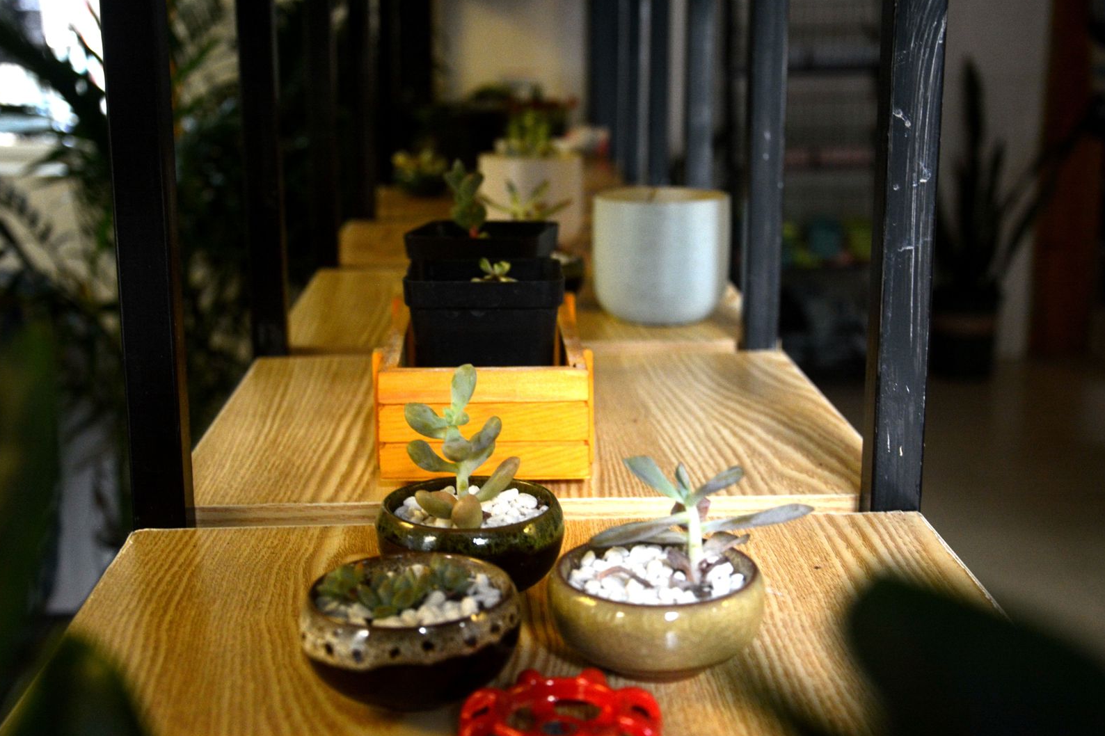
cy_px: 334
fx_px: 1534
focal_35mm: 50
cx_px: 548
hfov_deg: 39.6
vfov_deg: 27.0
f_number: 4.2
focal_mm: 30
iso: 640
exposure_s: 1/50
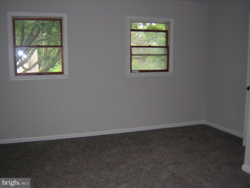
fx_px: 260
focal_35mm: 36
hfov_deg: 51.4
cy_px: 94
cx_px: 125
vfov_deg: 39.7
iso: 149
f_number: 2.6
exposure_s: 1/60.1
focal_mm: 4.7
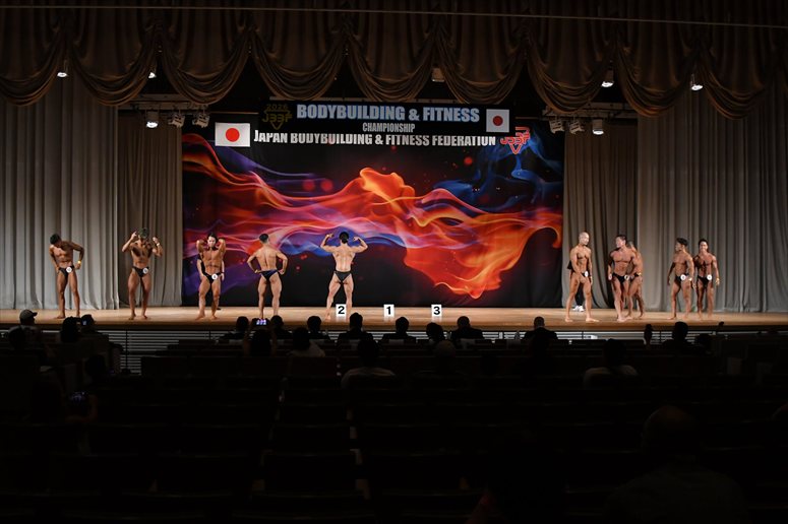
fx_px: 919
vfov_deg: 31.9
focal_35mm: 42
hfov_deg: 46.4
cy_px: 262
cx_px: 394
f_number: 5.6
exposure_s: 1/400
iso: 3200
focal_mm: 28
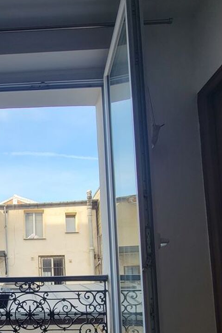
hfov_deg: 45.8
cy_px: 275
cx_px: 17
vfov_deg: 63.9
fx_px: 231
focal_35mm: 25
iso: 50
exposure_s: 1/140
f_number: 2.2
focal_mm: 2.2
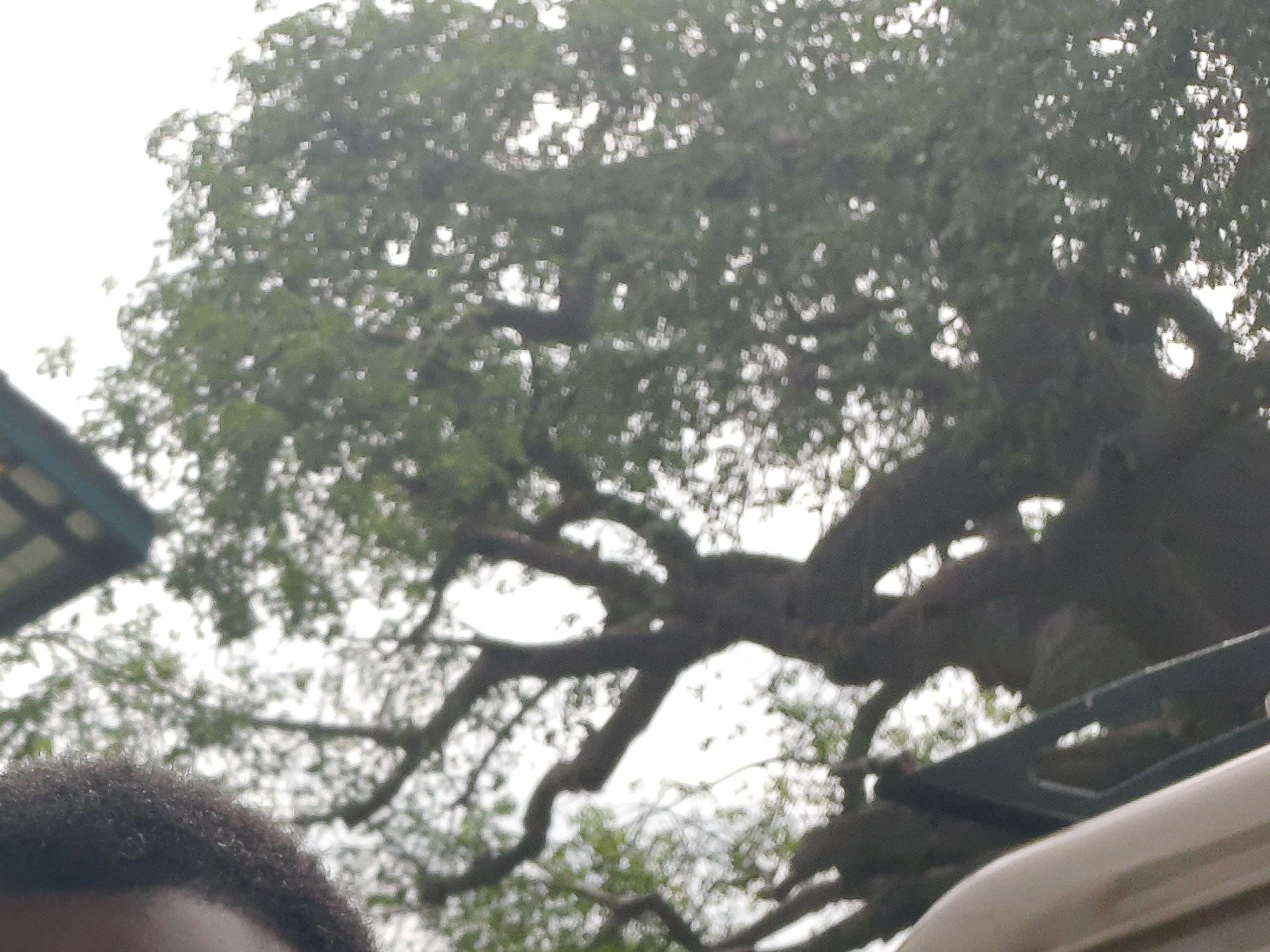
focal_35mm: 64
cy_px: 937
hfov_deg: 26.5
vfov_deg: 22.1
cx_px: -295
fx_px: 2348
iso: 40
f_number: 2
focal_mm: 3.72
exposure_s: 1/924
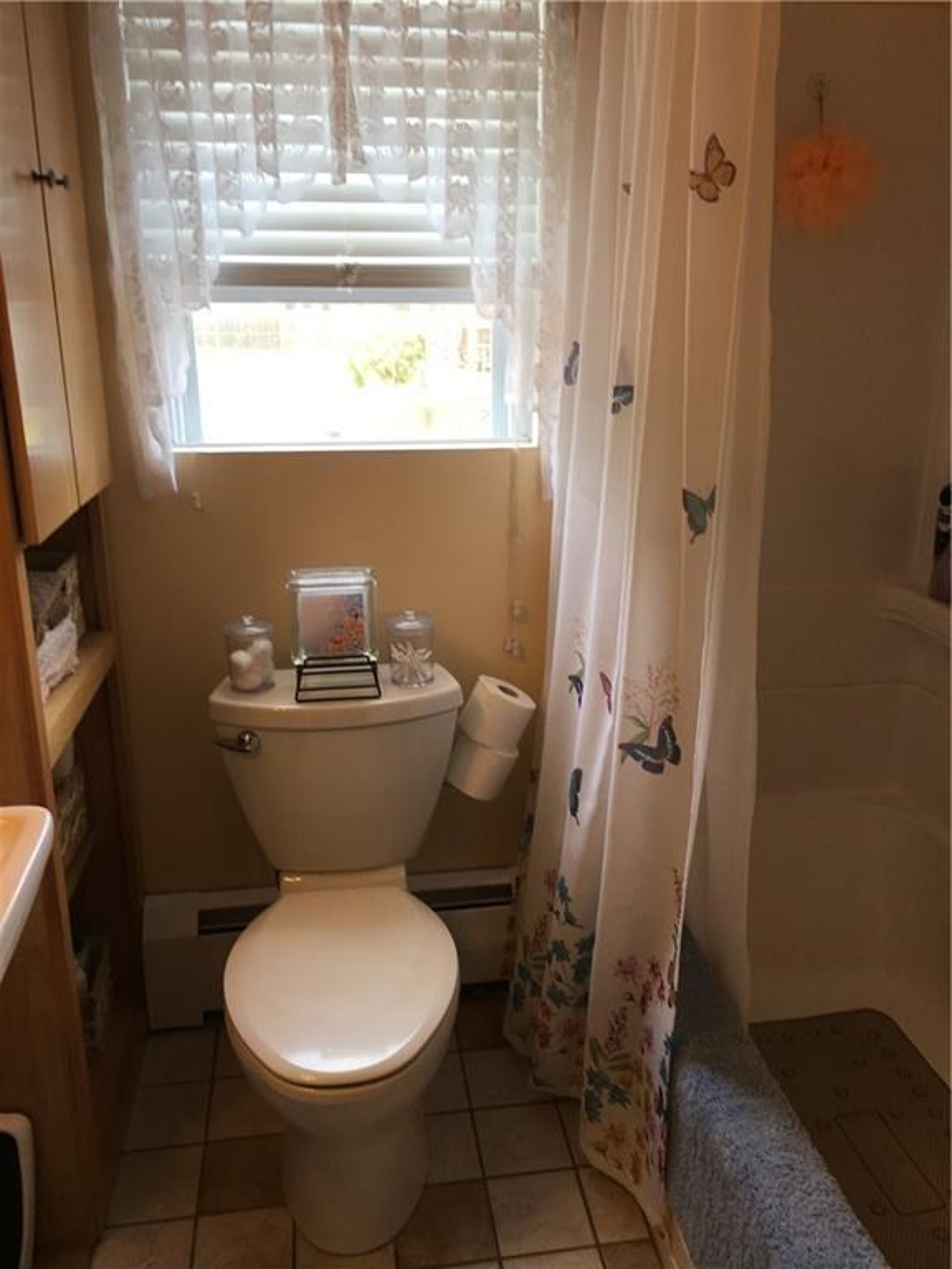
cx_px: 476
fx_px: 1063
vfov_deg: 61.7
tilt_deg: -16.8
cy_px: 634
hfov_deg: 48.2
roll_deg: -1.2
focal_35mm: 29
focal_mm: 4.15
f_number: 2.2
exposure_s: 1/40
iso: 25
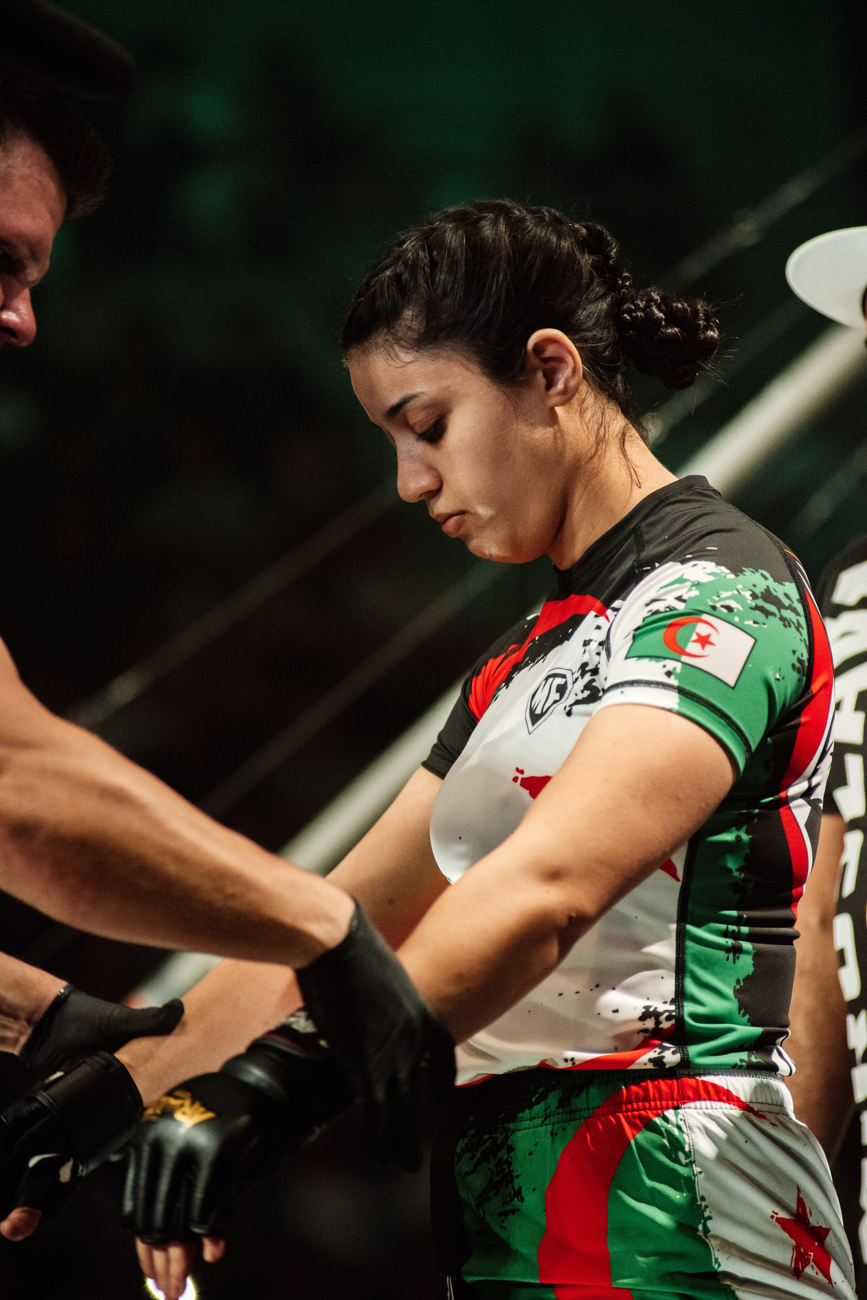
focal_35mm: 185
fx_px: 6677
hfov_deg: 7.4
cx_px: 434
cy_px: 650
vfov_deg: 11.1
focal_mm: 185
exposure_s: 1/500
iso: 2000
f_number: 4
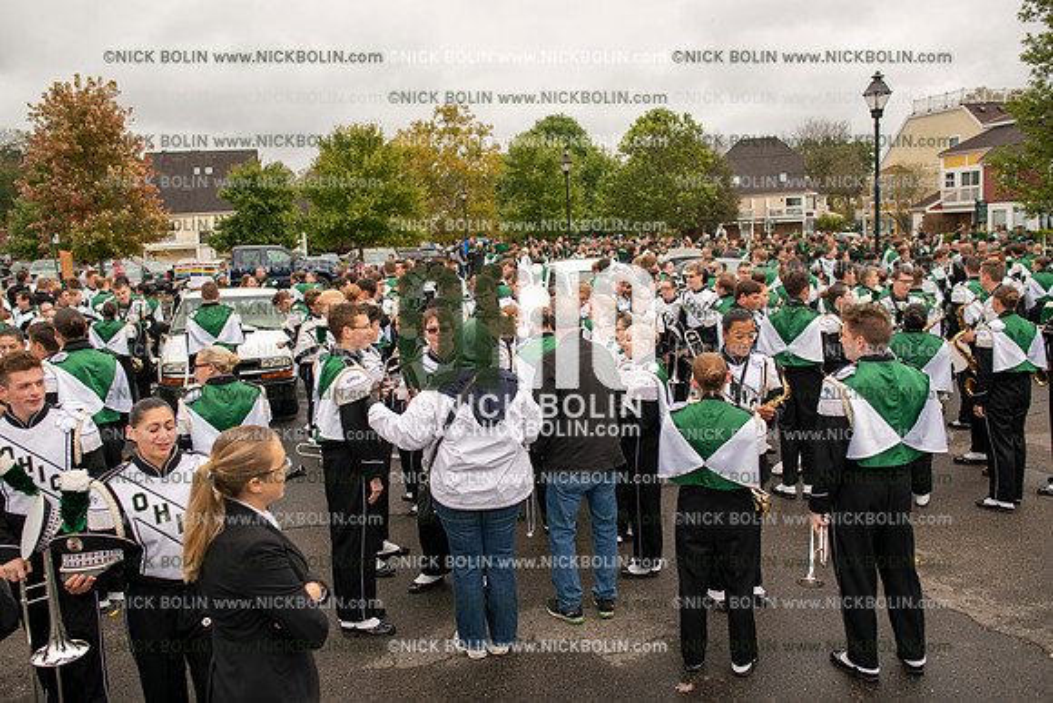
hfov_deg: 65.5
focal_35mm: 28
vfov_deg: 46.4
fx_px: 819
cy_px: 352
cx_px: 526
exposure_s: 1/125
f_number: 4
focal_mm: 28
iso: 100
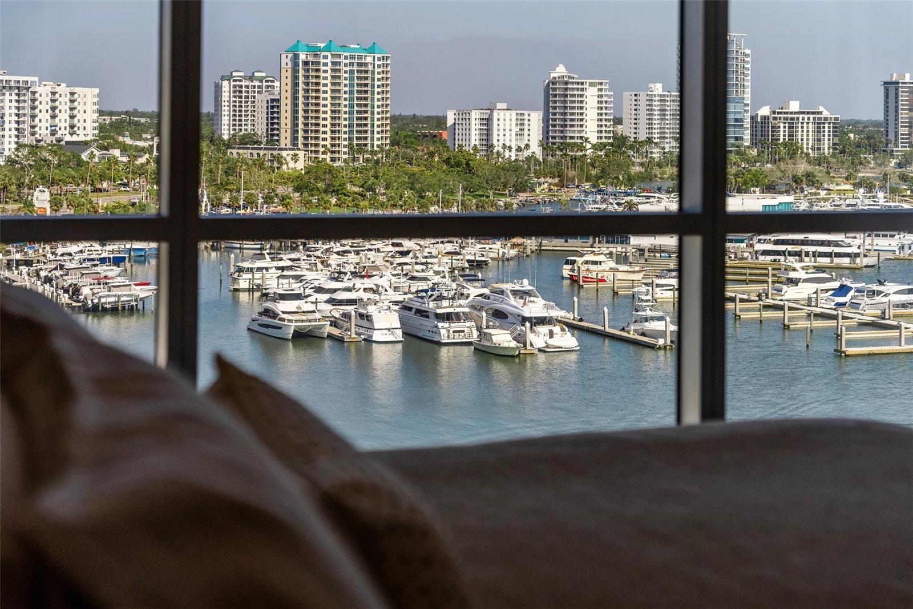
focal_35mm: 70
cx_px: 456
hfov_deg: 28.8
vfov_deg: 19.5
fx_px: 1775
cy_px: 304
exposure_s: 1/8000
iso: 640
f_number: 4.5
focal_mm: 70
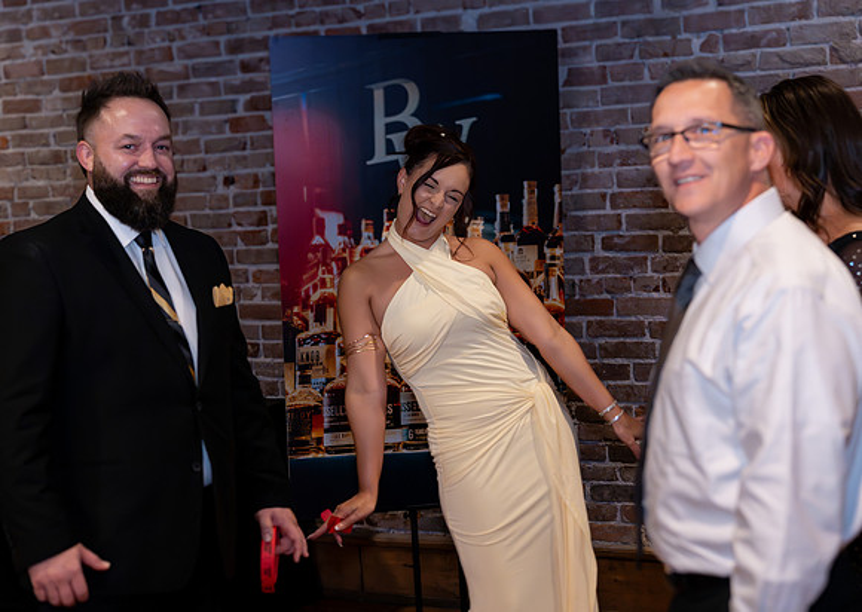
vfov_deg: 22.4
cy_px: 286
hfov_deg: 31.1
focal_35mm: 63
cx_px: 449
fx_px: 1547
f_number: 2.8
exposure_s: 1/400
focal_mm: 57
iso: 6400
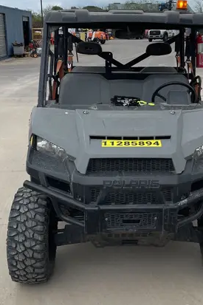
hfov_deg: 27.9
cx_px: 131
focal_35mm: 48
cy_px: 121
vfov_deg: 40.9
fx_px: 406
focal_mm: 4.2
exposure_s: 1/2132
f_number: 1.6
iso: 32
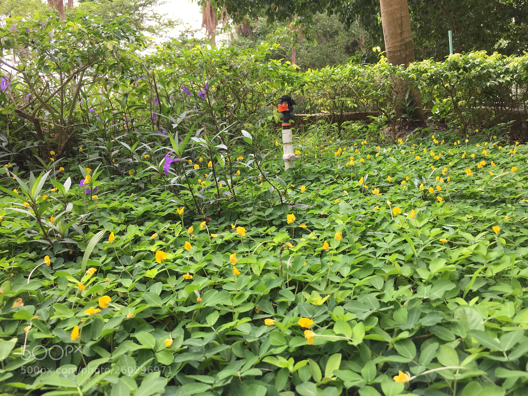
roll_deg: +0.6
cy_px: 198
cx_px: 264
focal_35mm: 29
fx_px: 442
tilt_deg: -11.7
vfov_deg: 48.2
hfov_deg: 61.7
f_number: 2.2
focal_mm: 4.15
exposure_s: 1/324
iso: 32
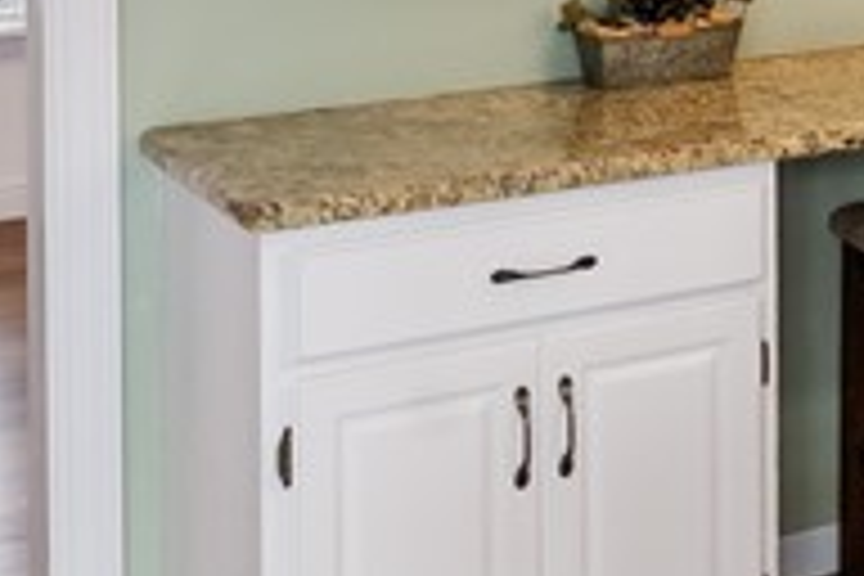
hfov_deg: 17.0
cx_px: 1606
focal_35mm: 96
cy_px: -184
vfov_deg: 13.7
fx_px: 2304
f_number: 8
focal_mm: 17
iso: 4000
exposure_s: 1/60
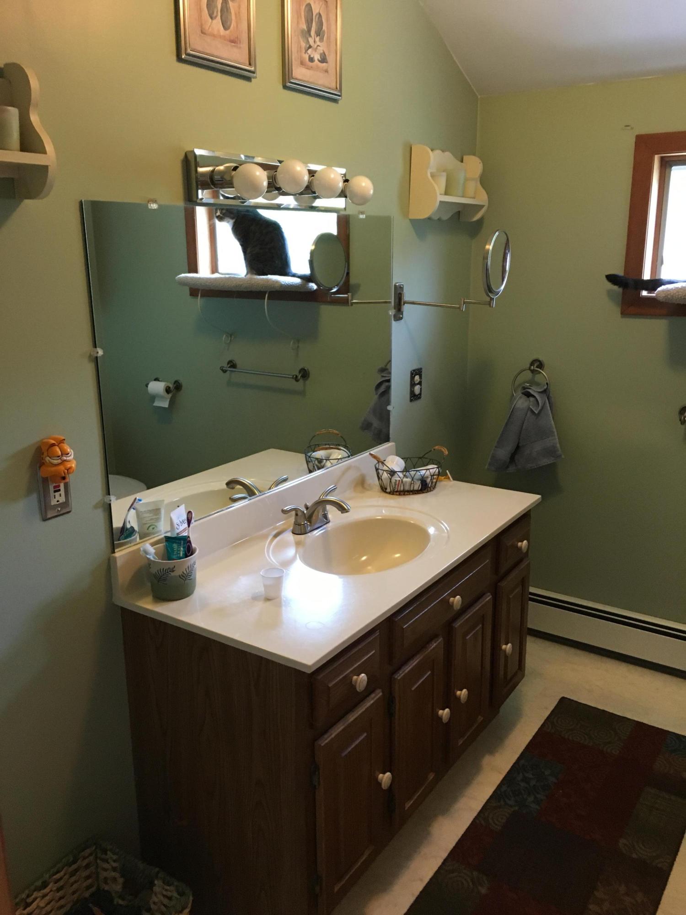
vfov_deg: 61.7
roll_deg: +0.3
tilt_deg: -14.9
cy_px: 458
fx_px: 766
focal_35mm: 29
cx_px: 343
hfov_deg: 48.2
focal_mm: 4.15
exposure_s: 1/30
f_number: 2.2
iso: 160
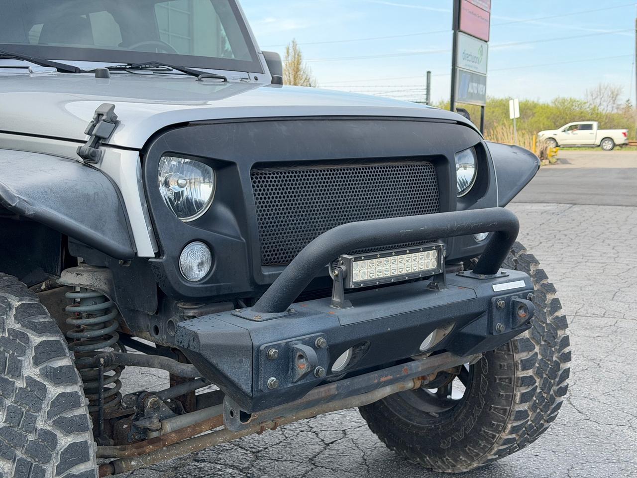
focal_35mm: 48
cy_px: 239
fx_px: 883
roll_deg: -0.9
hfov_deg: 39.7
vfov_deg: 30.3
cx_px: 318
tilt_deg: -5.6
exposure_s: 1/1027
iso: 100
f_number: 1.78
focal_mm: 6.76
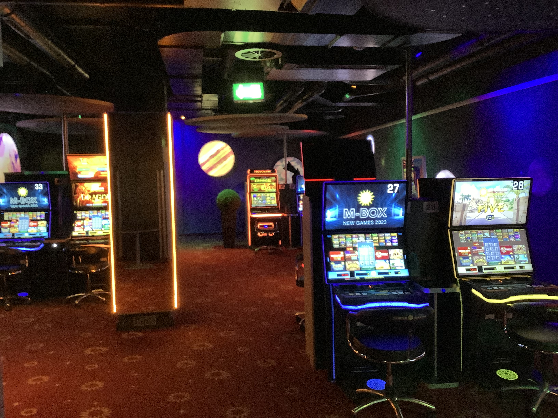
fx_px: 500
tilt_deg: -3.8
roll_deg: +0.7
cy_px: 209
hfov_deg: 58.4
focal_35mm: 31
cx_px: 279
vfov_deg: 45.4
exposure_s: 1/33
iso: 400
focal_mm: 3.3
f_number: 2.4
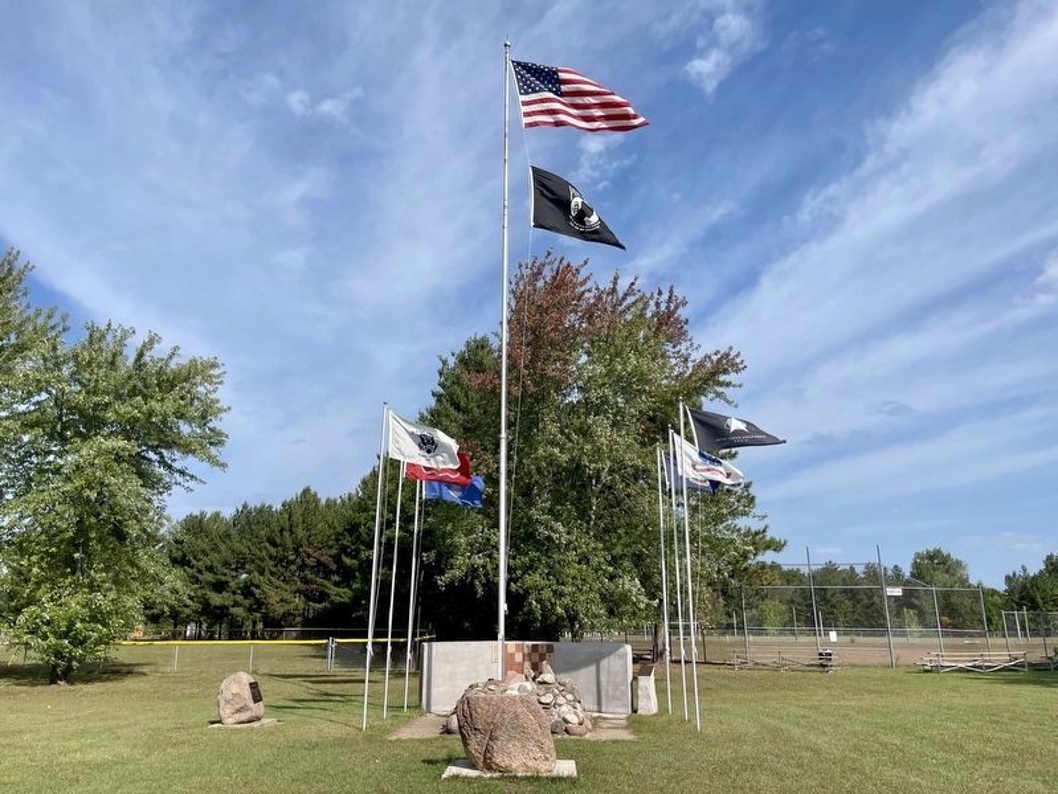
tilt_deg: +16.6
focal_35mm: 26
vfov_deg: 53.1
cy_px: 397
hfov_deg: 67.3
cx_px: 529
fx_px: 795
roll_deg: +0.0
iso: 32
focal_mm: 4.2
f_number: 1.6
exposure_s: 1/4651
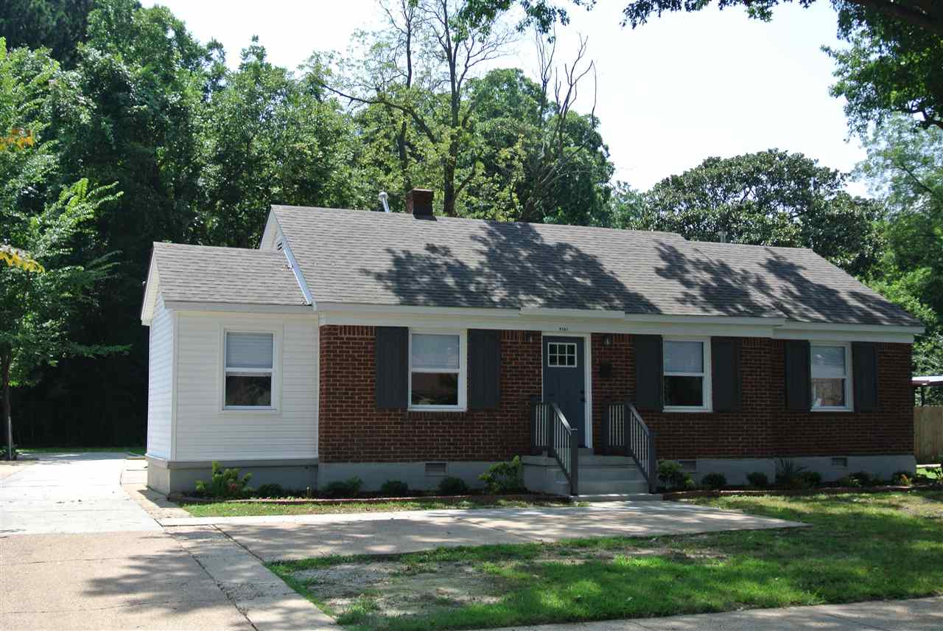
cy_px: 316
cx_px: 472
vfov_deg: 30.6
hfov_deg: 44.5
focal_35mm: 44
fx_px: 1154
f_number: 4.5
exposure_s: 1/400
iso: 100
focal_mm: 16.3
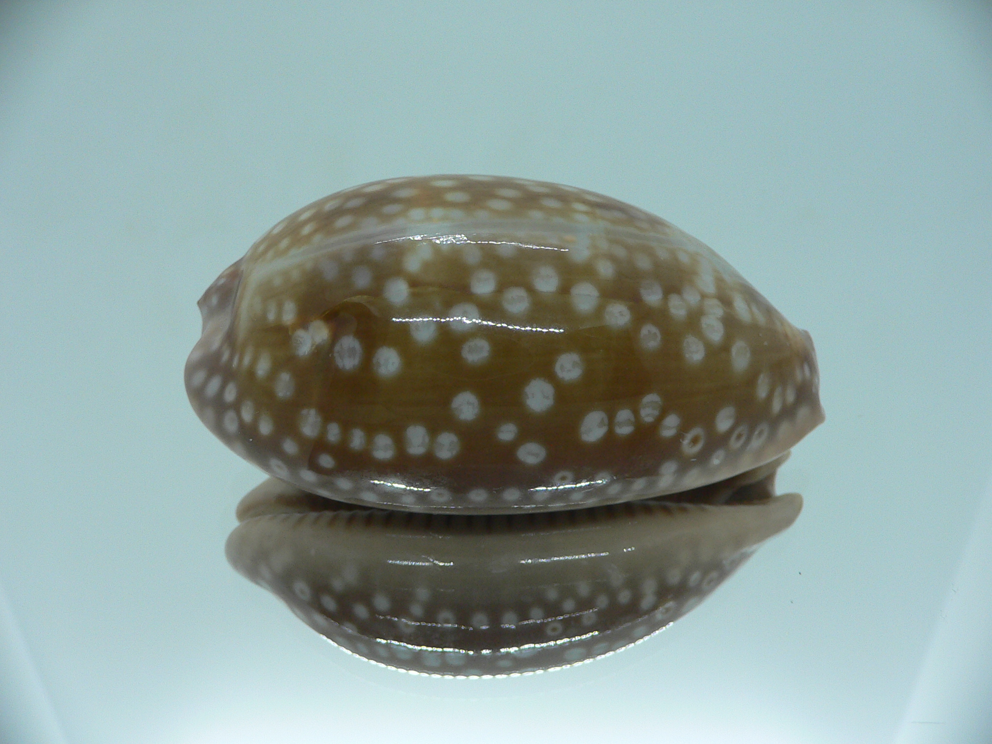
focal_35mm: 35
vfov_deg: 40.7
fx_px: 1003
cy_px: 372
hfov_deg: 52.6
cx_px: 496
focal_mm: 4.6
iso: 100
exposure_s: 1/60
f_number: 2.8
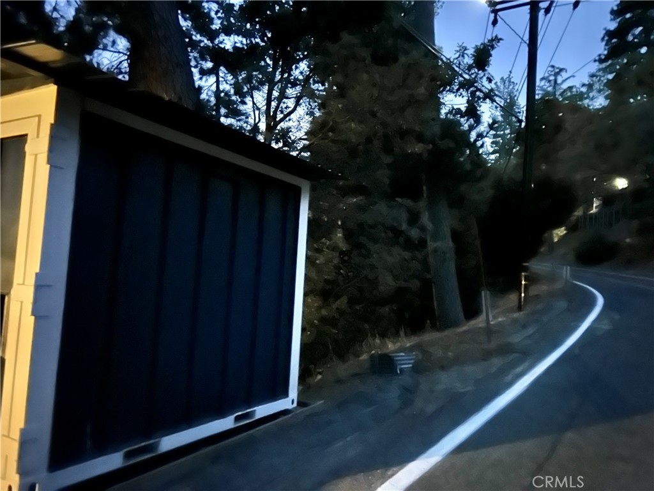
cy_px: 246
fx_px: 491
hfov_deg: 67.3
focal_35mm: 26
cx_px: 327
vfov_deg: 53.1
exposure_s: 1/5
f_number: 1.5
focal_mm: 5.7
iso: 25000
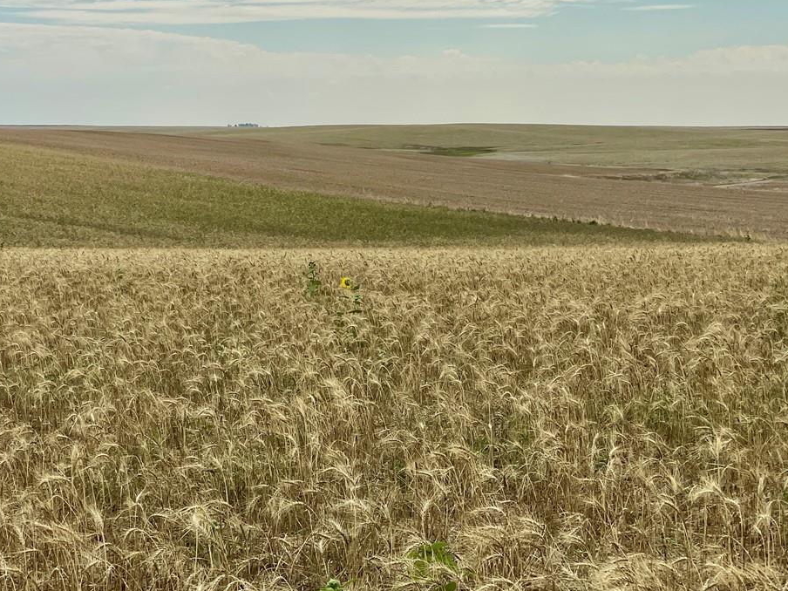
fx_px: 2094
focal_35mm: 92
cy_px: 309
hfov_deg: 21.3
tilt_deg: -5.1
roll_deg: +0.3
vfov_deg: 16.1
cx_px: 309
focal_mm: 6
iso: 25
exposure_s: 1/2179
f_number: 2
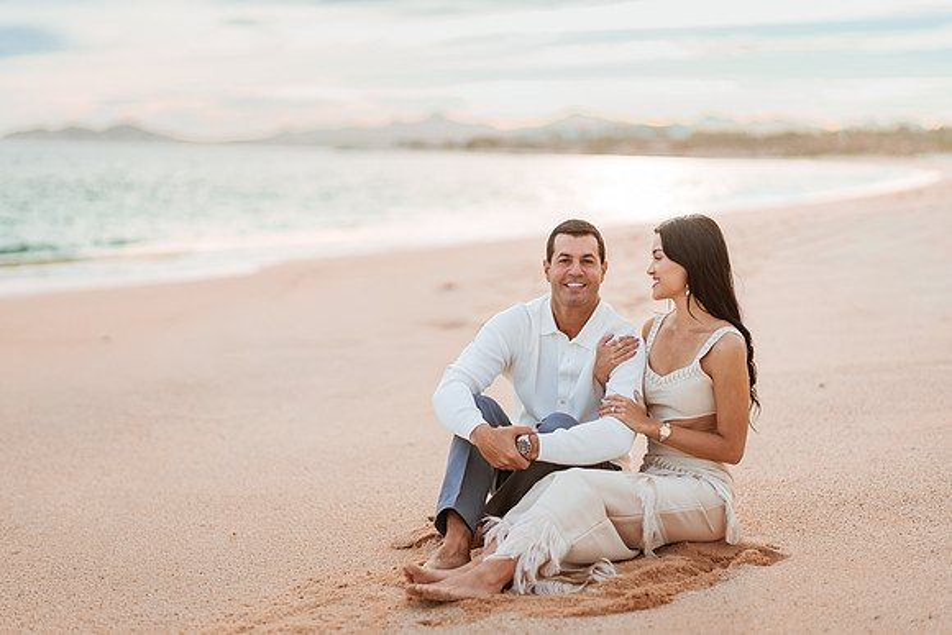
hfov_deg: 33.7
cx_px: 487
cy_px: 325
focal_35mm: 59
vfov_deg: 22.8
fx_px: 1572
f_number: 1.4
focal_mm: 58
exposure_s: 1/6400
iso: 250
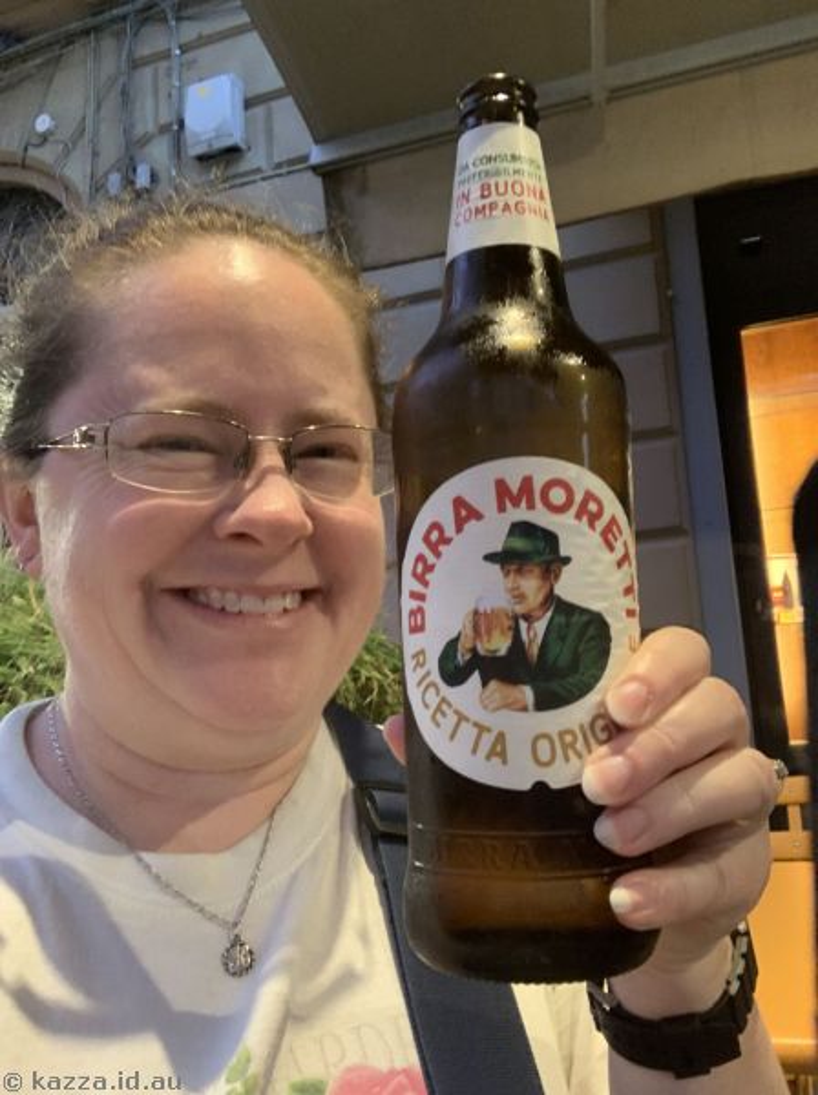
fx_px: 1011
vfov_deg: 56.9
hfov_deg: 44.0
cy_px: 548
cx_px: 409
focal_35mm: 32
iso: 320
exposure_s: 1/25
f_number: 2.2
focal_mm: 2.87
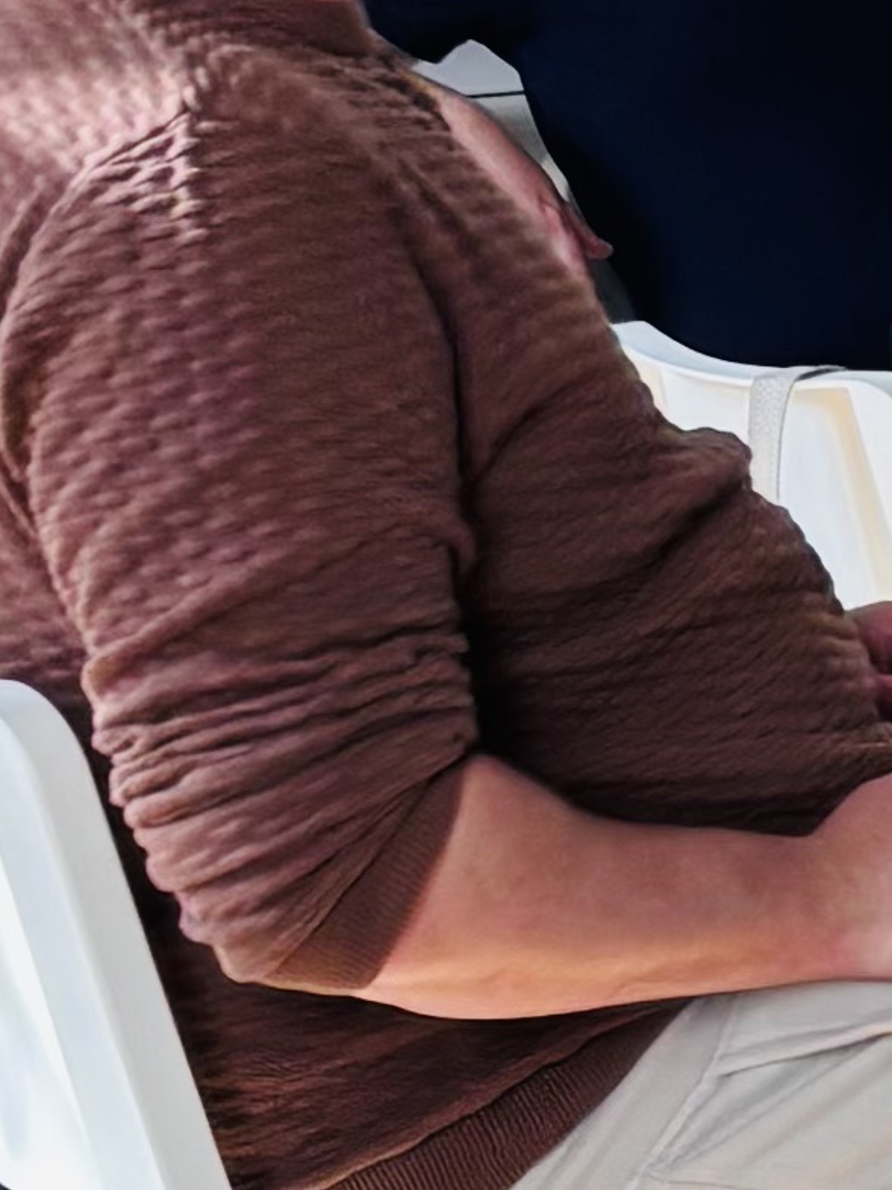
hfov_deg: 7.1
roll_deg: +0.0
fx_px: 6497
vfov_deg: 10.4
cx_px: 2578
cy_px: 1008
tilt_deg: -13.7
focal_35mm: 189
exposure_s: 1/120
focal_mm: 5.96
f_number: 1.6
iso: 100
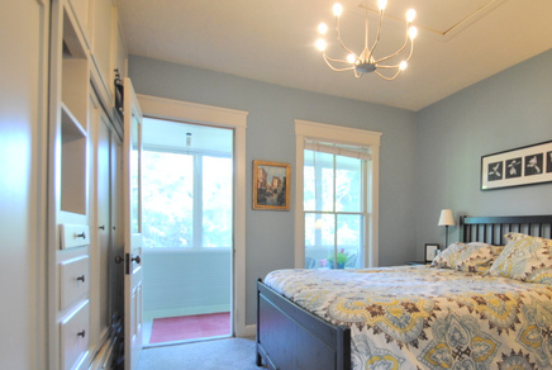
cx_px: 348
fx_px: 338
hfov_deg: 77.0
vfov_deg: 56.5
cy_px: 238
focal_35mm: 22
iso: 400
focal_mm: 10
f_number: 3.5
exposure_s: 1/15
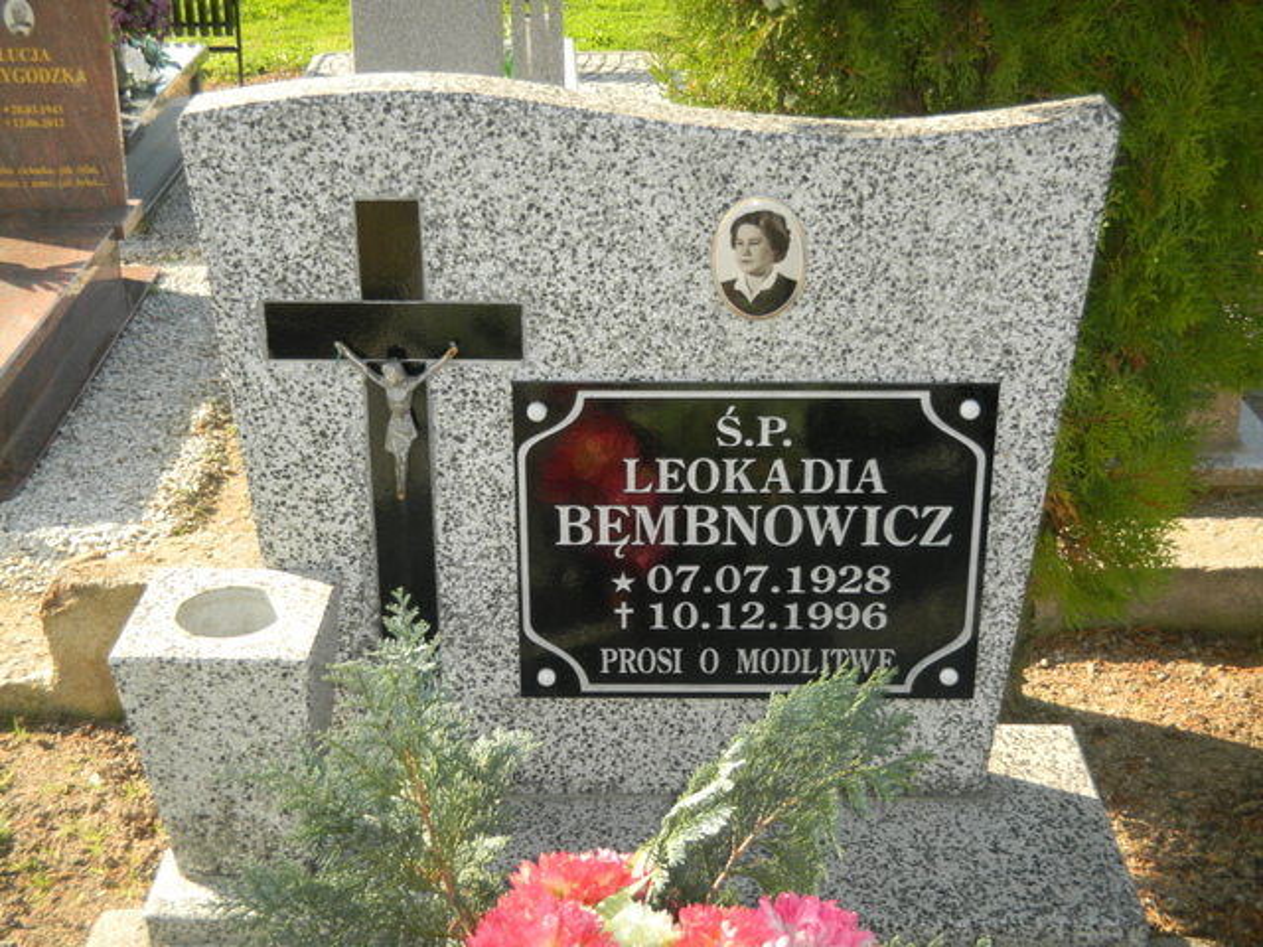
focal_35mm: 55
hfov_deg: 34.9
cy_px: 474
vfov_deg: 26.6
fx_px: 2007
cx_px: 632
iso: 113
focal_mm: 9.9
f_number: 4.2
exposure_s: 1/193
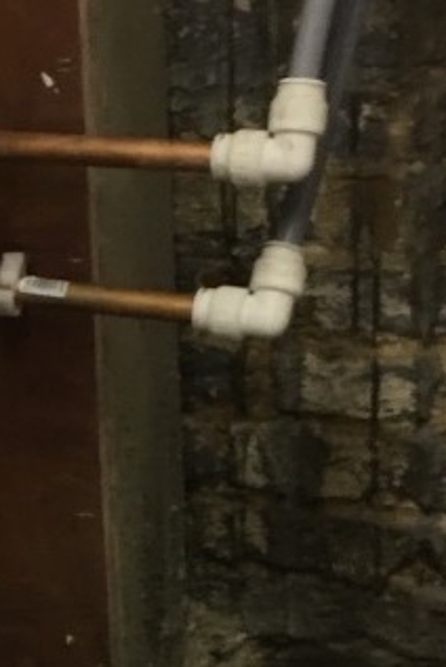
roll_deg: +8.9
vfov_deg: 17.5
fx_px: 2114
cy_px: 690
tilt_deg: -33.2
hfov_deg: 11.6
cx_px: -191
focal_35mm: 114
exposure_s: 1/17
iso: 64
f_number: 2.2
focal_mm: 4.15
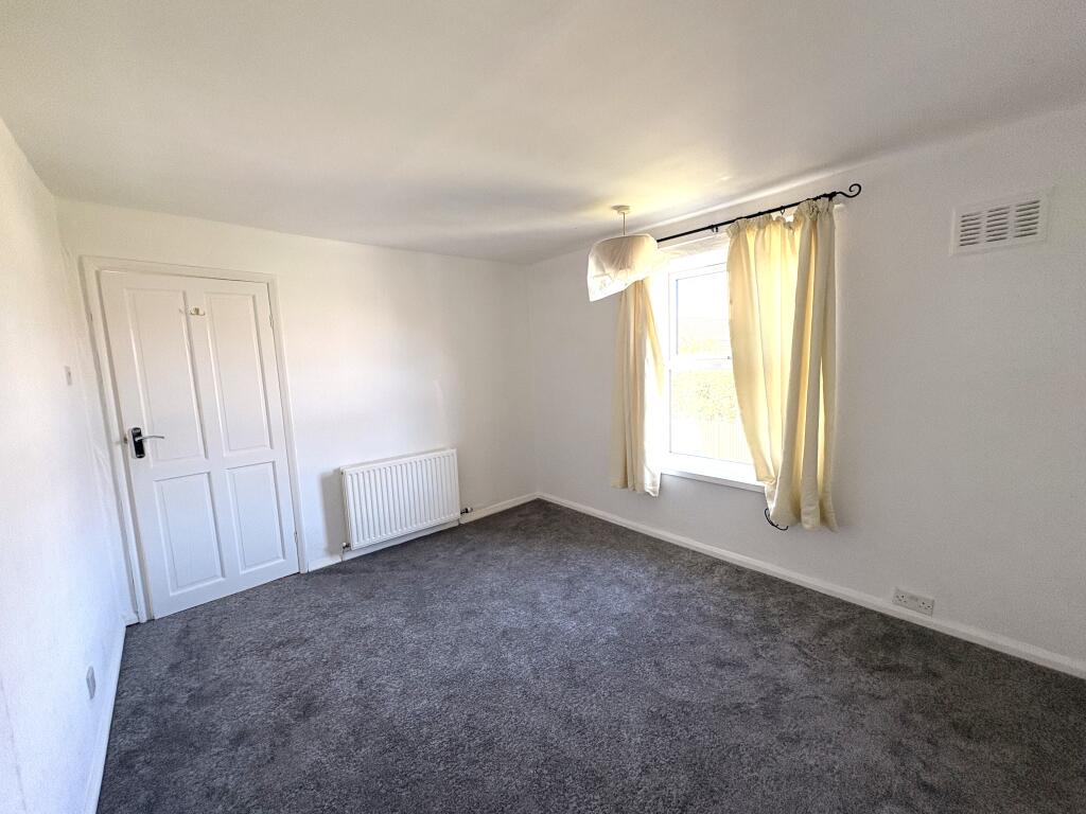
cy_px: 407
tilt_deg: -6.2
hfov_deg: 102.1
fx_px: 439
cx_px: 543
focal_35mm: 14
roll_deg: +3.0
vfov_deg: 85.7
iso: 125
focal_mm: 2.22
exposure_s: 1/133
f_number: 2.2
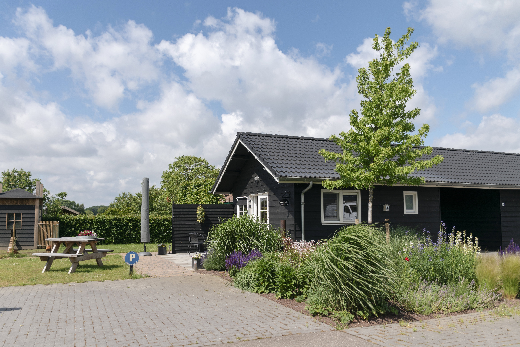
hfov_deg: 61.9
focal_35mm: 30
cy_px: 174
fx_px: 433
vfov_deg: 43.6
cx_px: 260
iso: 100
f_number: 3.5
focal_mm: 20
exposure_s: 1/1250
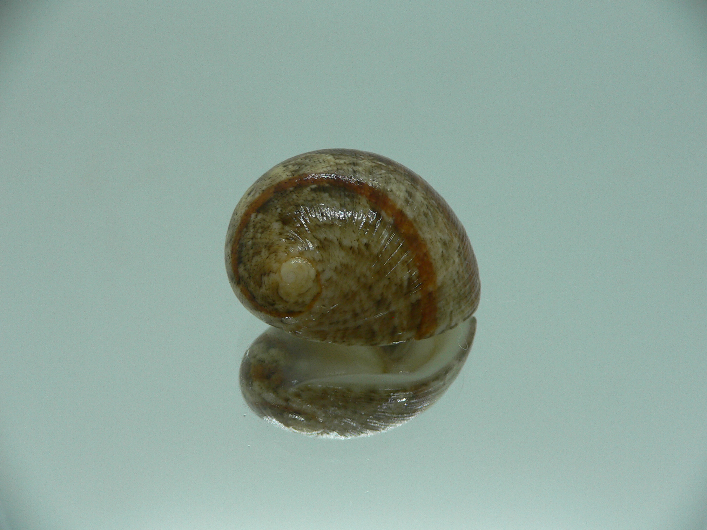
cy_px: 265
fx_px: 715
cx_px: 354
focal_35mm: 35
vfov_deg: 40.7
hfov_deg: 52.6
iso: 80
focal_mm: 4.6
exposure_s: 1/60
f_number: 2.8
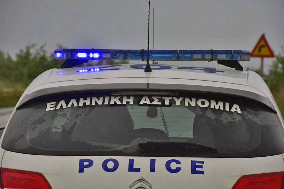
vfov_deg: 6.5
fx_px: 1656
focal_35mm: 210
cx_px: 142
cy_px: 94
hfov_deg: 9.8
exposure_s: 1/3200
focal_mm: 140
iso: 640
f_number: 7.1
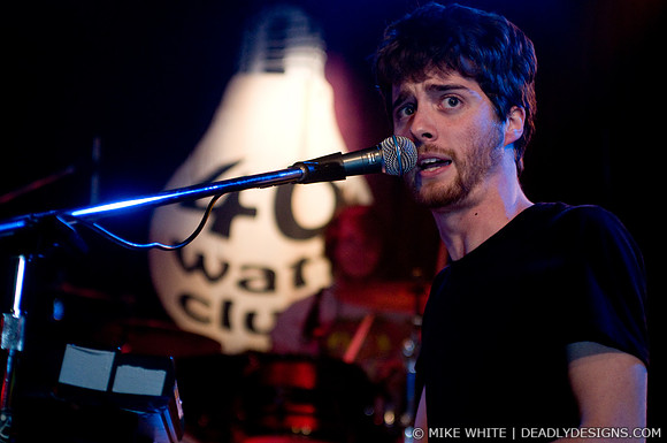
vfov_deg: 13.0
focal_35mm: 105
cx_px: 334
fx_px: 1943
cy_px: 222
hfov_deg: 19.5
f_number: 2.8
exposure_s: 1/30
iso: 1250
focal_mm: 70
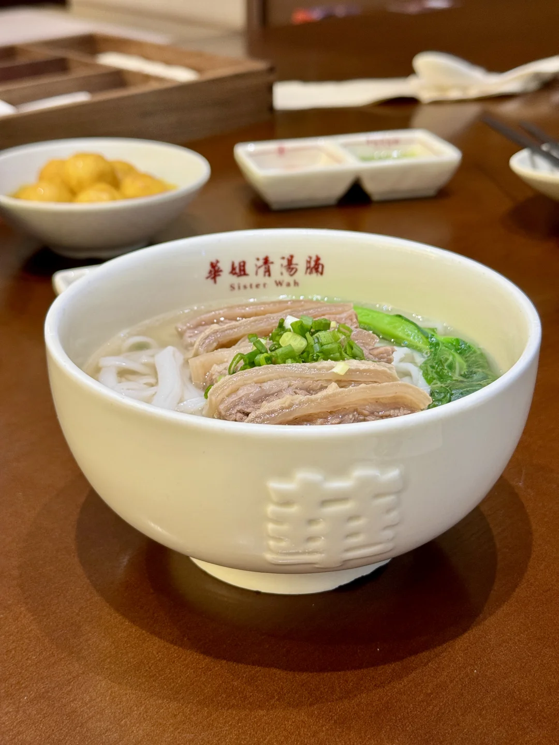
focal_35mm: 48
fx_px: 1034
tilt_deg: -26.1
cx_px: 280
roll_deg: -0.4
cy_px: 372
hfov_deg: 30.3
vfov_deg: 39.7
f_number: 1.78
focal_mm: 6.86
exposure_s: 1/50
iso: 100
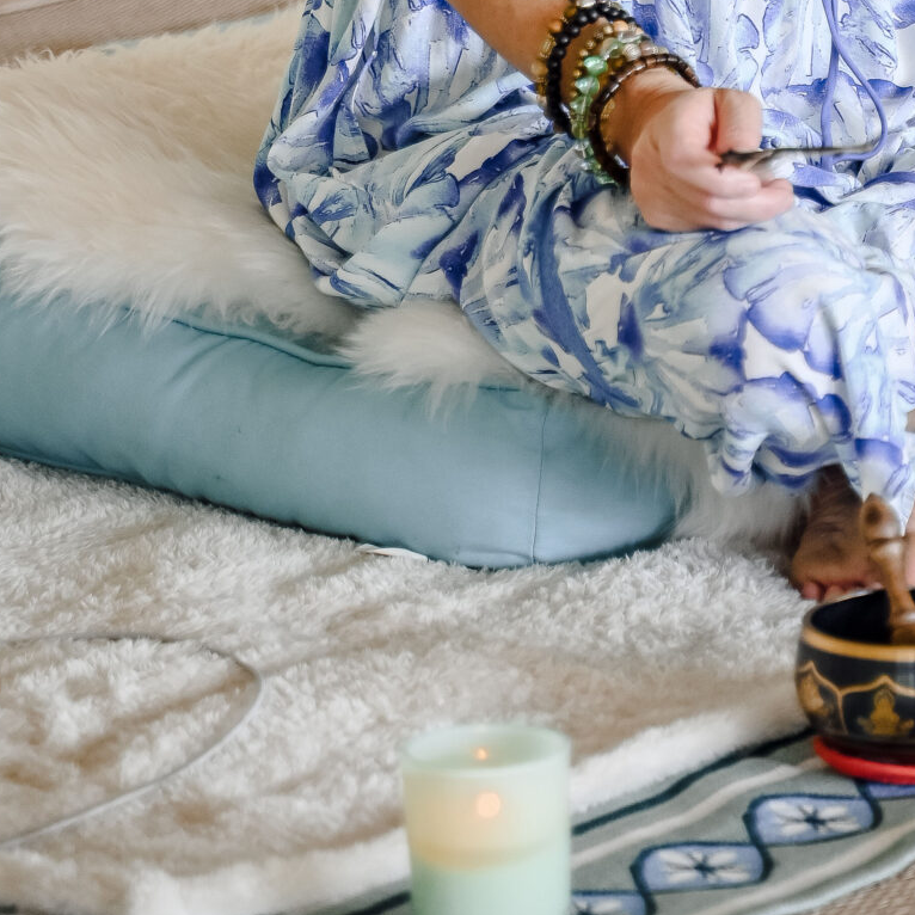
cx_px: 894
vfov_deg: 8.1
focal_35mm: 213
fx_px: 6370
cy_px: -400
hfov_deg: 8.2
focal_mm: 75
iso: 400
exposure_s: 1/160
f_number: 2.8
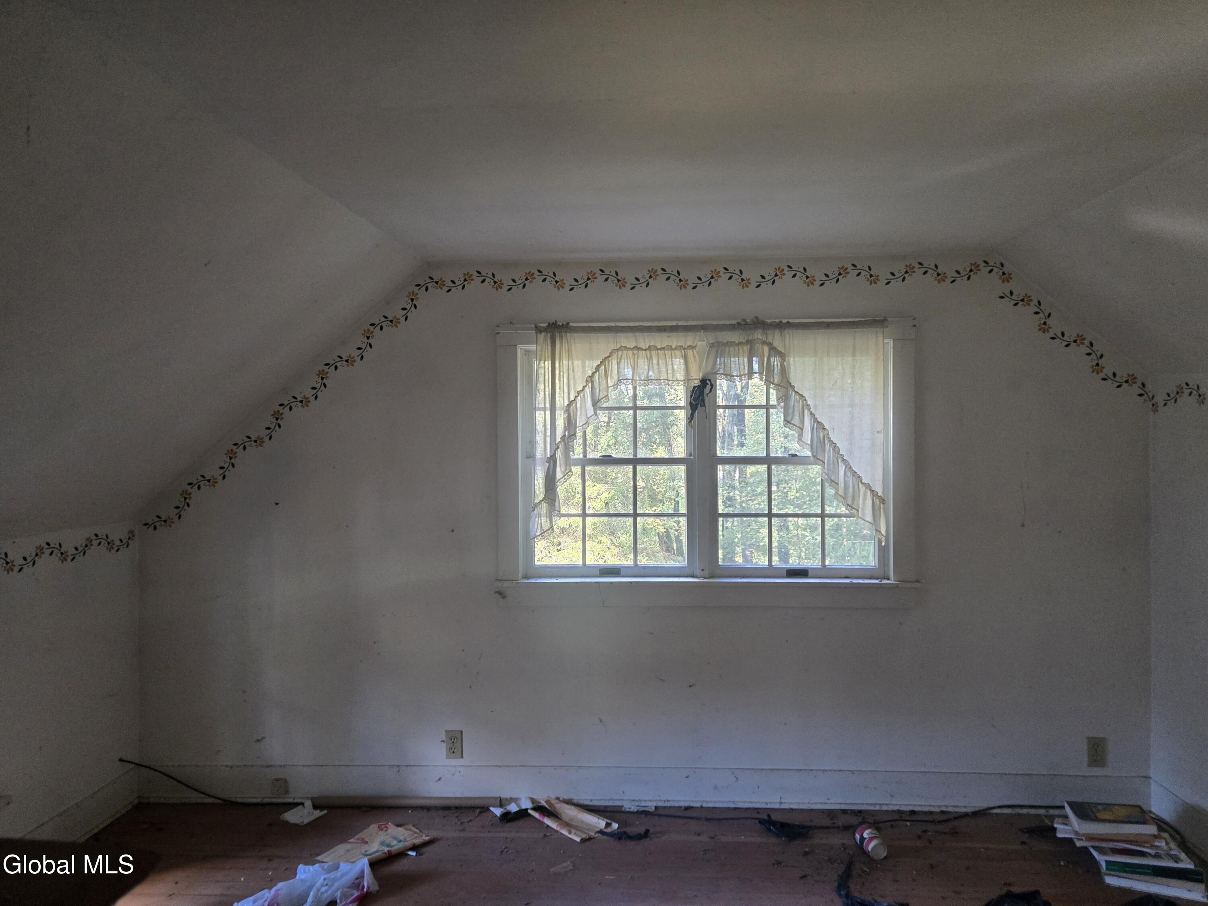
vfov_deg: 58.9
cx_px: 604
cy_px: 453
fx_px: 803
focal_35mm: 23
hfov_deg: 73.9
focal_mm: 5.4
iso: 500
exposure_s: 1/120
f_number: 1.8
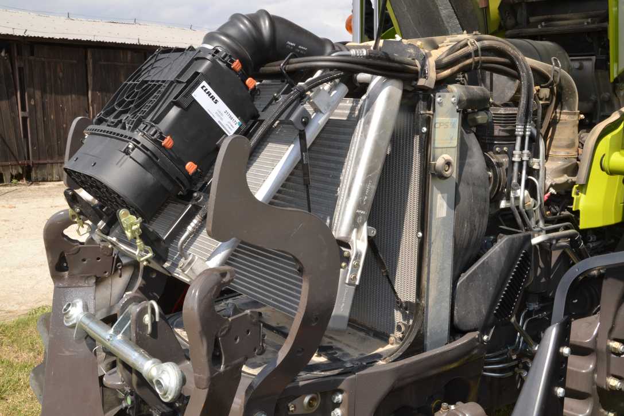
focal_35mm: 39
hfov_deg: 49.5
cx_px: 312
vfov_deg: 34.2
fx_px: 676
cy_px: 208
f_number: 18
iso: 800
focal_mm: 26
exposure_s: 1/200
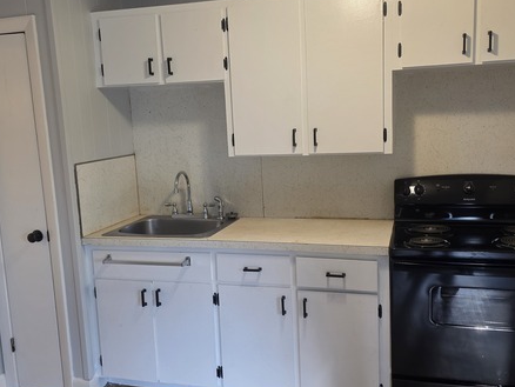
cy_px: 203
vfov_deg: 40.7
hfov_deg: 52.6
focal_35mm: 35
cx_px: 260
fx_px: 521
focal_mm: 6.3
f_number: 1.7
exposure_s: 1/120
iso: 200
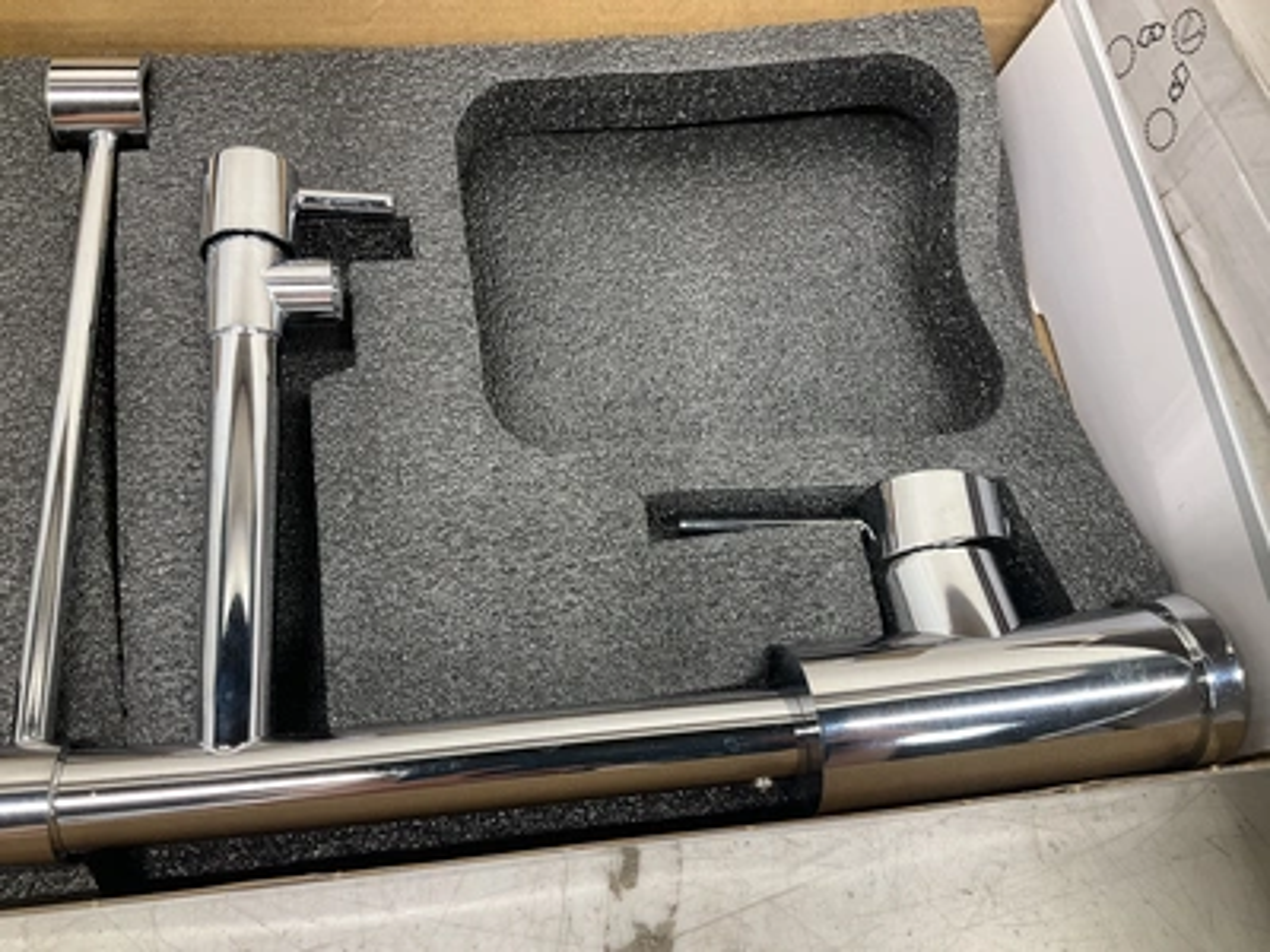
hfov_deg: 61.7
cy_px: 476
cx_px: 635
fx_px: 1064
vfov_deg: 48.2
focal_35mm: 29
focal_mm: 3
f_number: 1.8
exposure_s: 1/60
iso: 50
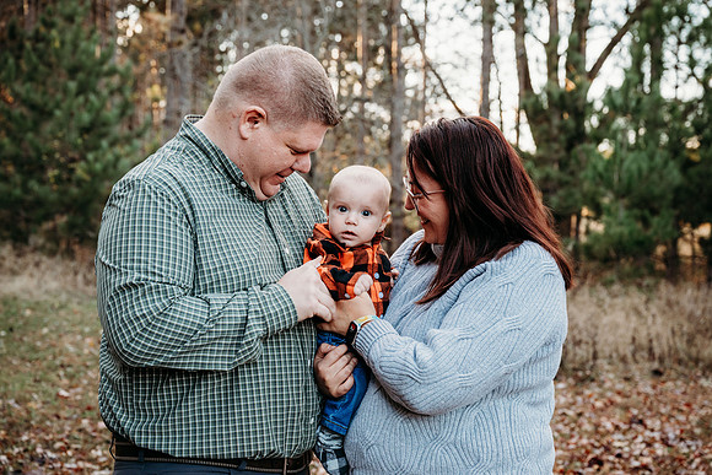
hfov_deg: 36.2
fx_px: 1088
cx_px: 356
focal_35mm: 55
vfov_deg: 24.6
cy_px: 238
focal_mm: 55
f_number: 5
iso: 640
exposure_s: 1/200
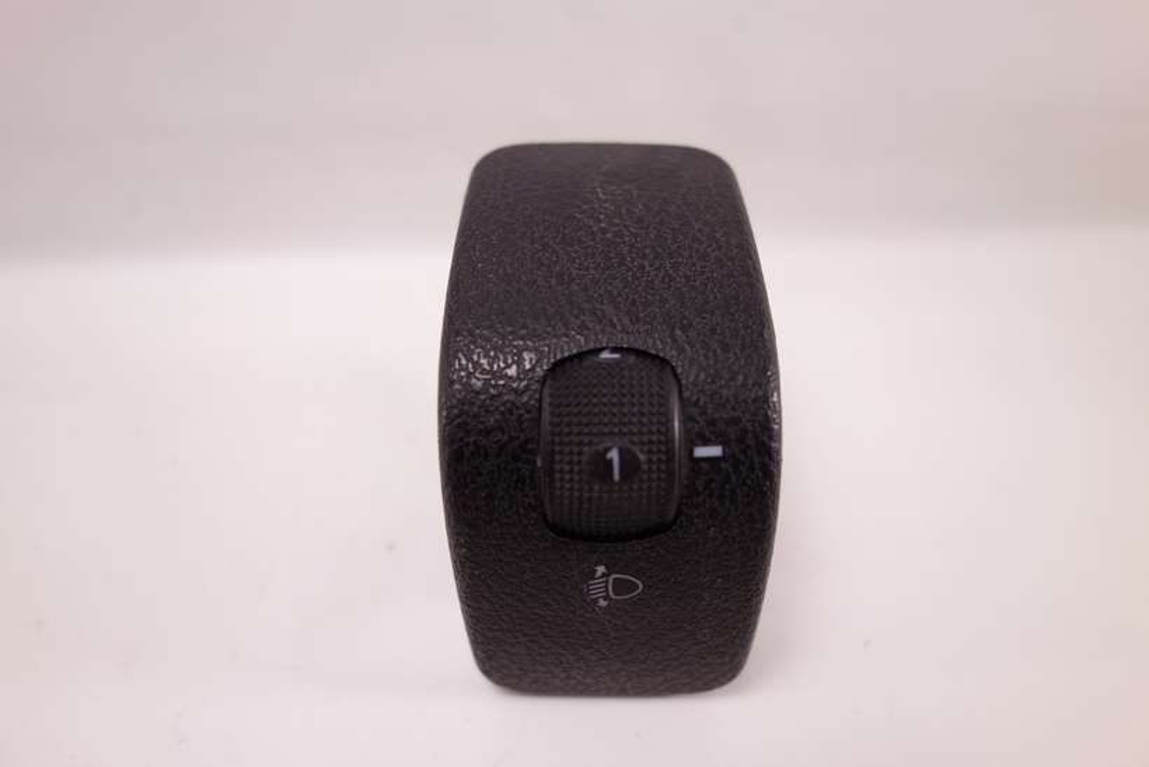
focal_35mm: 28
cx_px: 574
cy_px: 384
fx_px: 894
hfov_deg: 65.5
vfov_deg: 46.4
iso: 125
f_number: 2.2
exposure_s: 1/100
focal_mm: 10.4
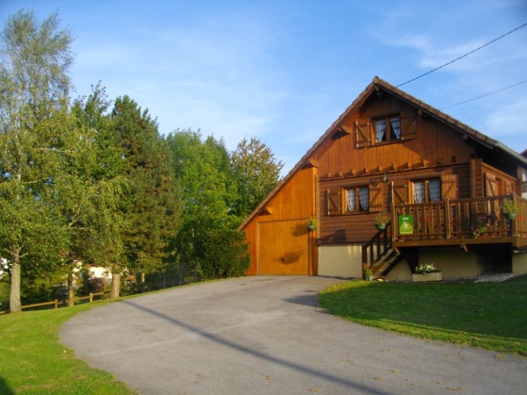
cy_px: 198
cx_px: 264
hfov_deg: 56.8
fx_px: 487
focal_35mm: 32
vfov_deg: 44.2
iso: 100
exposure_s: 1/160
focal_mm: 5.7
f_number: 5.5
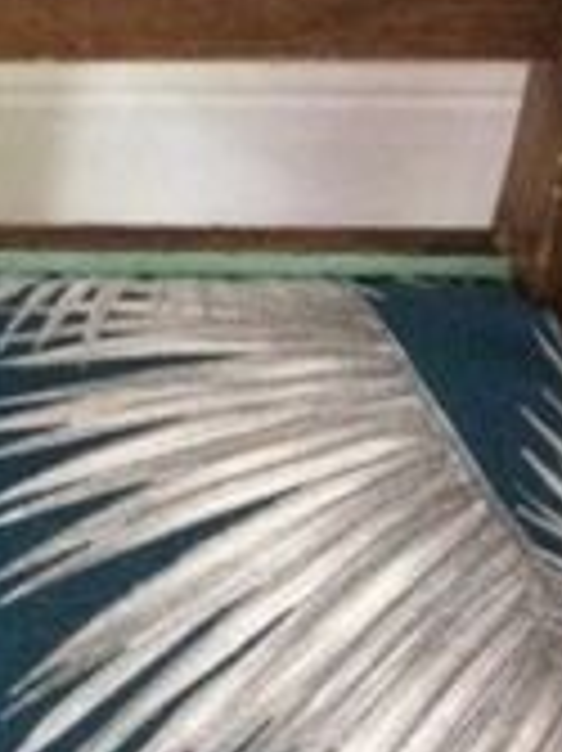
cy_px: -504
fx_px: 2406
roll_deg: -0.2
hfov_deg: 13.1
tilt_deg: -44.4
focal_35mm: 111
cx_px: -18
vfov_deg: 15.7
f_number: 2.2
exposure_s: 1/17
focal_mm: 4.15
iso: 800
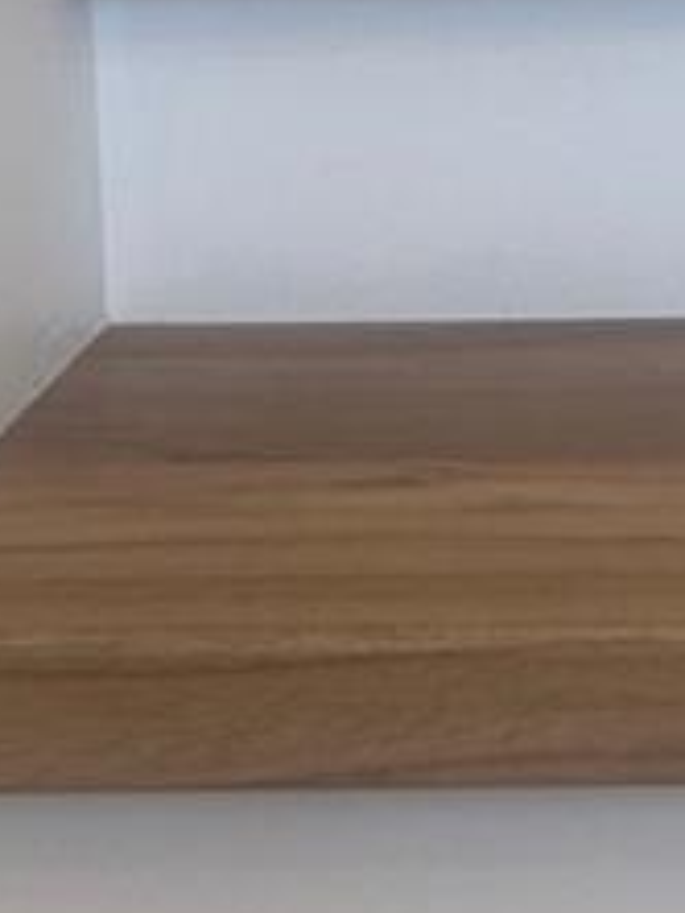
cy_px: -384
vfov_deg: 13.3
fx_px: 3717
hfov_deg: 9.9
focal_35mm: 141
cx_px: 1296
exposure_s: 1/120
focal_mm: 5.7
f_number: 1.5
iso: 80
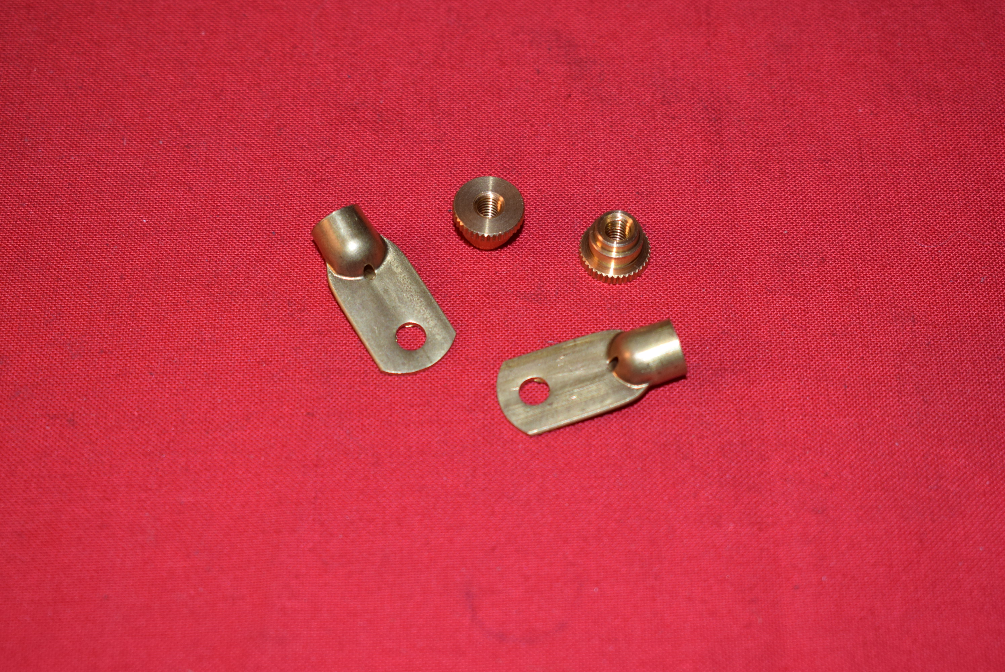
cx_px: 502
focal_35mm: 72
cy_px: 336
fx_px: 2011
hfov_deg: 28.1
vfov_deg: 19.0
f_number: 5.6
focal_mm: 48
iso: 400
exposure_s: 1/30
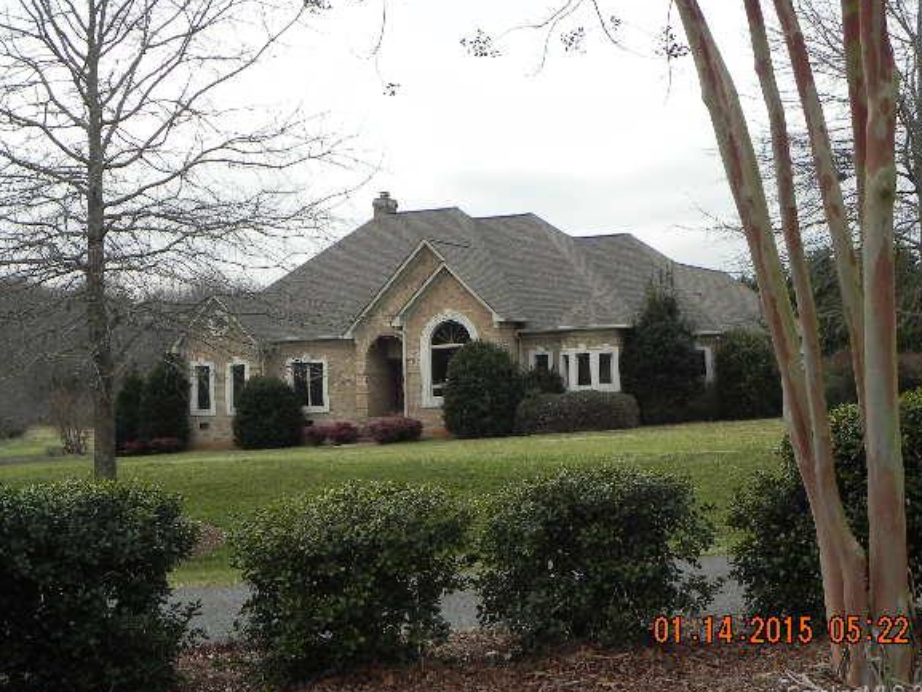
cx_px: 459
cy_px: 326
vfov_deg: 28.6
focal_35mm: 51
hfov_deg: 37.5
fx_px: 1359
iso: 160
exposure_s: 1/155
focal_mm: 8.2
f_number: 4
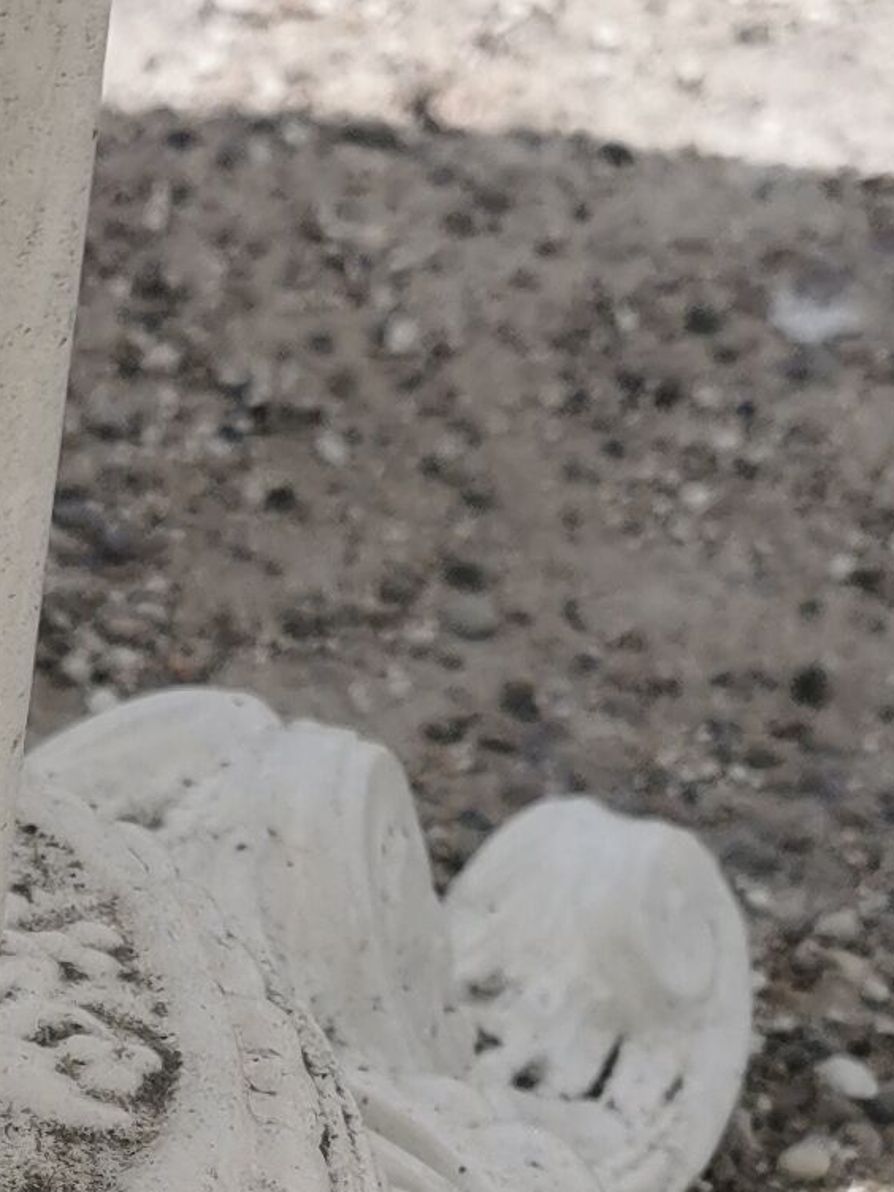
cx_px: 155
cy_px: 1596
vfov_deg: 14.4
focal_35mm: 131
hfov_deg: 11.3
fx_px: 4511
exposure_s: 1/3636
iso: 50
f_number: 1.6
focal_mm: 5.56
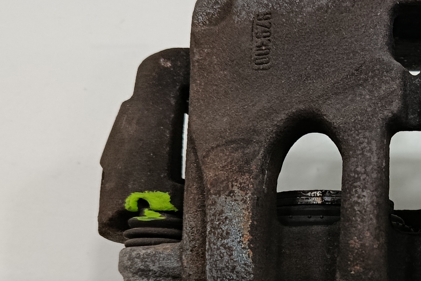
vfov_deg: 20.1
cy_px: 226
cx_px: 448
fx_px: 783
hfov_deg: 27.8
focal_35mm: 67
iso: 1148
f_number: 1.7
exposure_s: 1/100
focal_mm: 5.24
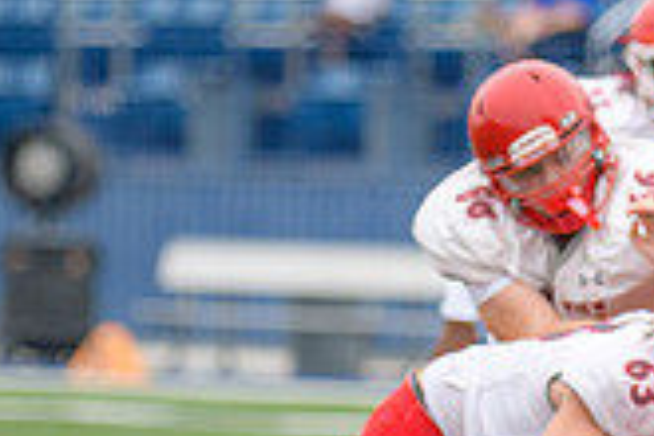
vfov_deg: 2.2
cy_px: 311
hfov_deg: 3.3
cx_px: 880
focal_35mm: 633
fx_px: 11499
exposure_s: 1/800
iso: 400
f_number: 2.8
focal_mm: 180
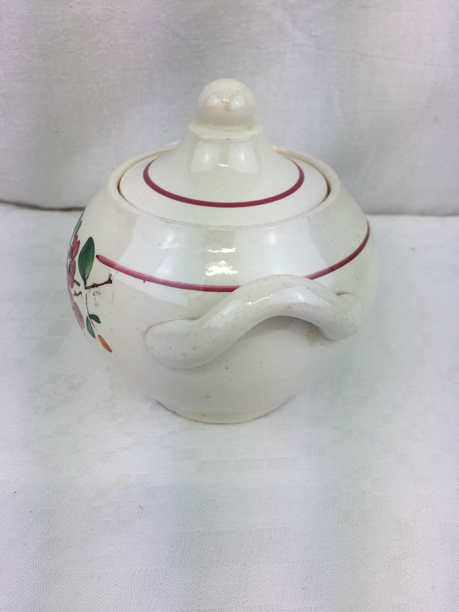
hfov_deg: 48.2
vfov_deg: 61.7
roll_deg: -2.5
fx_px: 513
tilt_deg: -35.0
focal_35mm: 29
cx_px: 230
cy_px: 306
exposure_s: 1/344
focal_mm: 4.15
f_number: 2.2
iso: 32
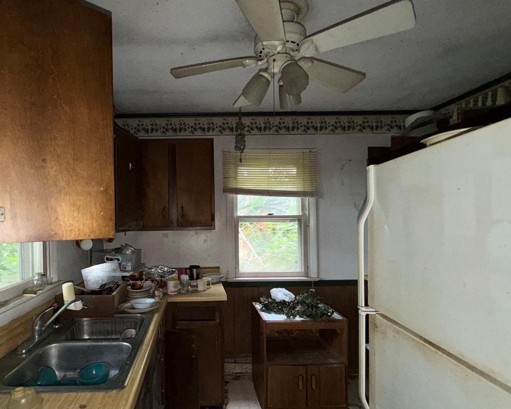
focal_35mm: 20
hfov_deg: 79.2
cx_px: 198
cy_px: 219
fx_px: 302
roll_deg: +1.0
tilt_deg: -0.1
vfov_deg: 68.0
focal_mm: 2.22
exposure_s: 1/47
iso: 160
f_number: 2.2
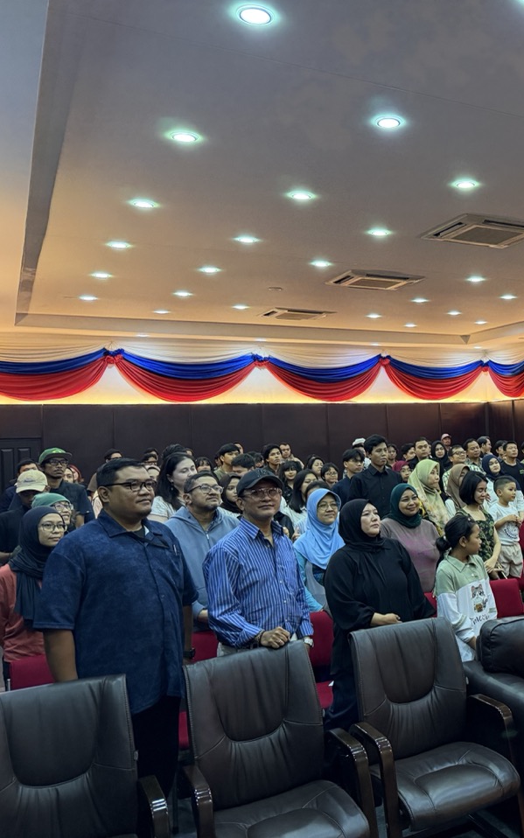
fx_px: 777
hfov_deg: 33.5
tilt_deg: +1.1
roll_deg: +1.2
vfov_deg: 56.7
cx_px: 546
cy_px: 419
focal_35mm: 34
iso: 400
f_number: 1.78
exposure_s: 1/50
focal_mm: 6.76
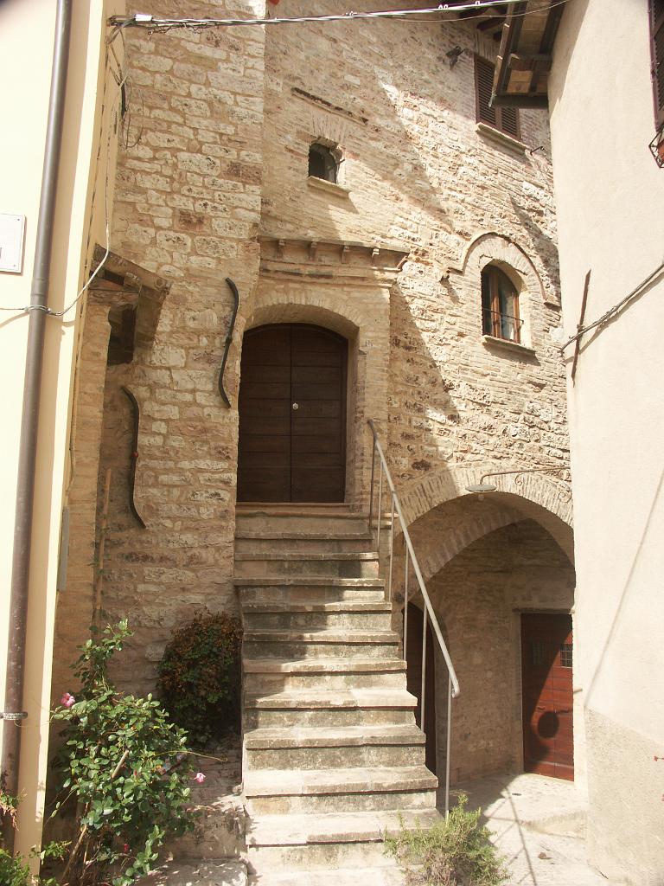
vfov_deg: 61.7
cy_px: 443
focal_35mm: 29
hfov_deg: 48.2
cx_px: 332
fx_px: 742
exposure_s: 1/250
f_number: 5.6
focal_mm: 7.61
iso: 64
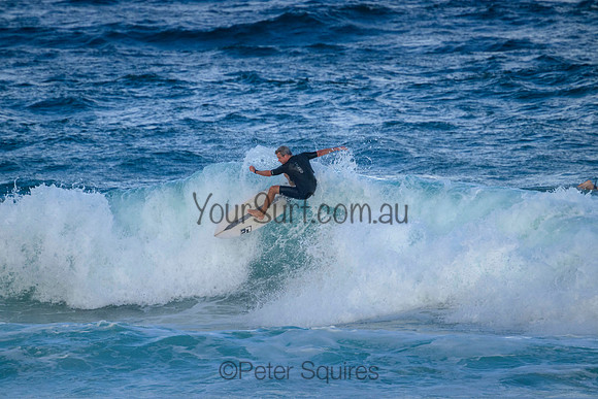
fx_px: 13291
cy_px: 200
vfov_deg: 1.7
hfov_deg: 2.6
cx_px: 299
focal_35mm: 800
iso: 1600
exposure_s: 1/1600
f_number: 11
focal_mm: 800
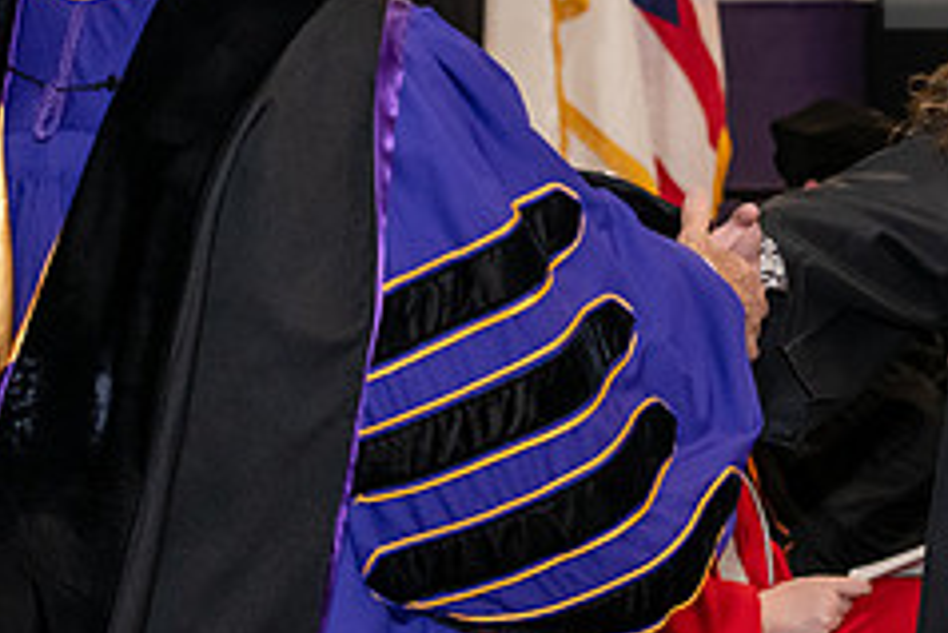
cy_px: 177
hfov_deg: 11.2
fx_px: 4822
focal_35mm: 183
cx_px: 765
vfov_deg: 7.5
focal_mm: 75
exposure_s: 1/200
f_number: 5
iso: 2500
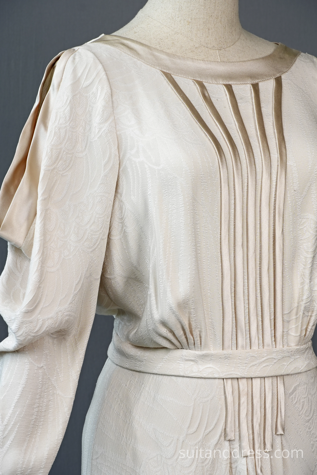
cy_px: 238
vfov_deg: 14.9
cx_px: 158
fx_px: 1823
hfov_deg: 9.9
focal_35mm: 138
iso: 200
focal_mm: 92
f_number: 8
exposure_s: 1/40
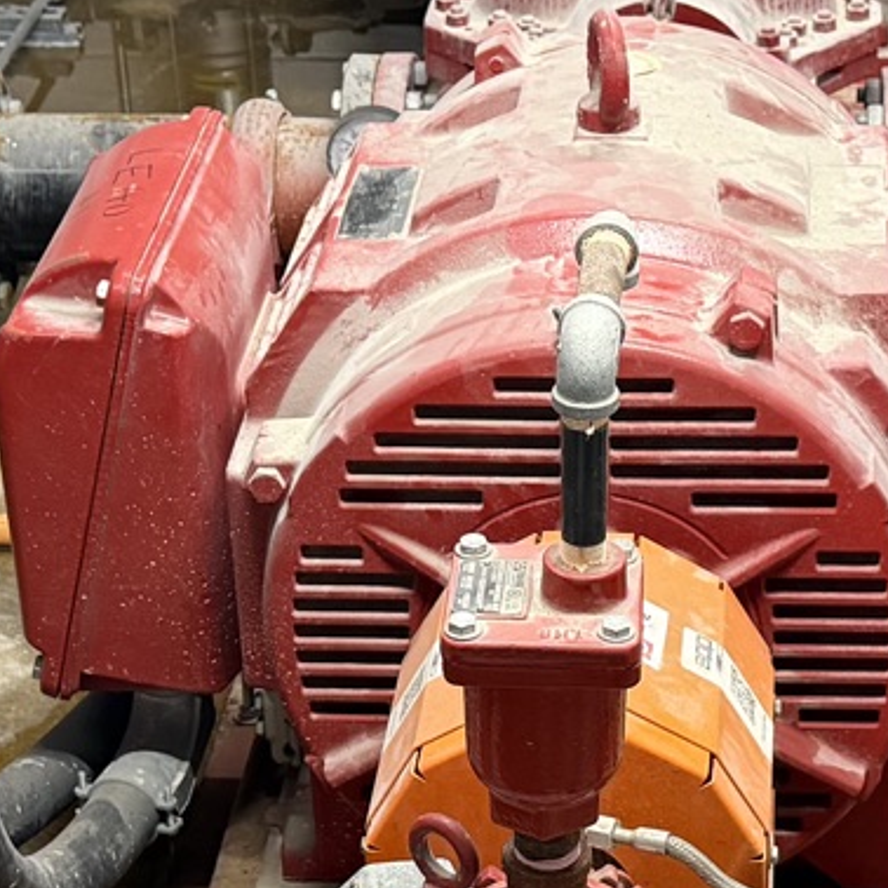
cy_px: 679
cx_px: 587
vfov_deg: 17.1
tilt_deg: -30.7
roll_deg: +1.3
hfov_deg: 17.2
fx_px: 2931
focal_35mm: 101
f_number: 1.78
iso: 250
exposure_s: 1/60
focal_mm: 6.76
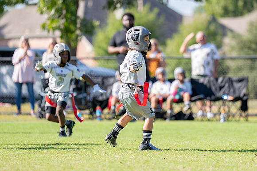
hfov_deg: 8.3
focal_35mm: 247
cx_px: 159
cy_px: 72
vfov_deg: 5.6
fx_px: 1765
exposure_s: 1/3200
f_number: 2.8
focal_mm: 170
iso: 250
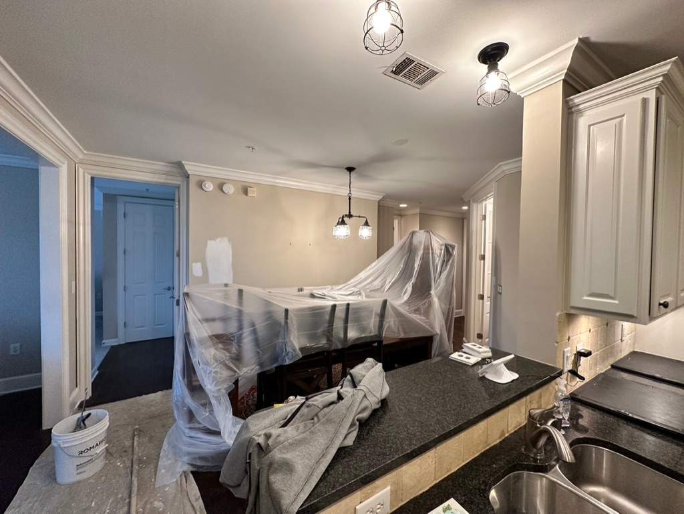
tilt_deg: -1.7
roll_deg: -1.0
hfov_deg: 102.0
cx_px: 342
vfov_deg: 85.7
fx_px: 277
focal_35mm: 14
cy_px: 257
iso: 200
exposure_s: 1/60
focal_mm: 2.22
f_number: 2.2
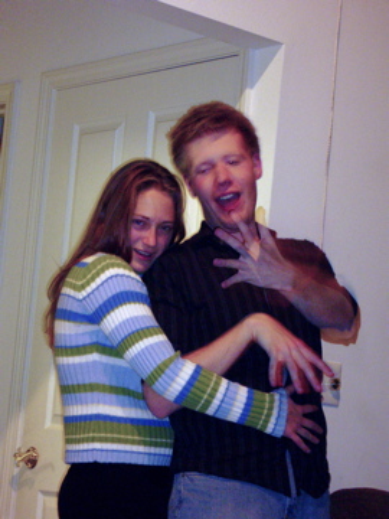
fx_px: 1573
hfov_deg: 14.1
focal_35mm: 105
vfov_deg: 18.7
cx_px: 194
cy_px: 260
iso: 100
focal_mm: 17.4
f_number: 5
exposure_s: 1/8
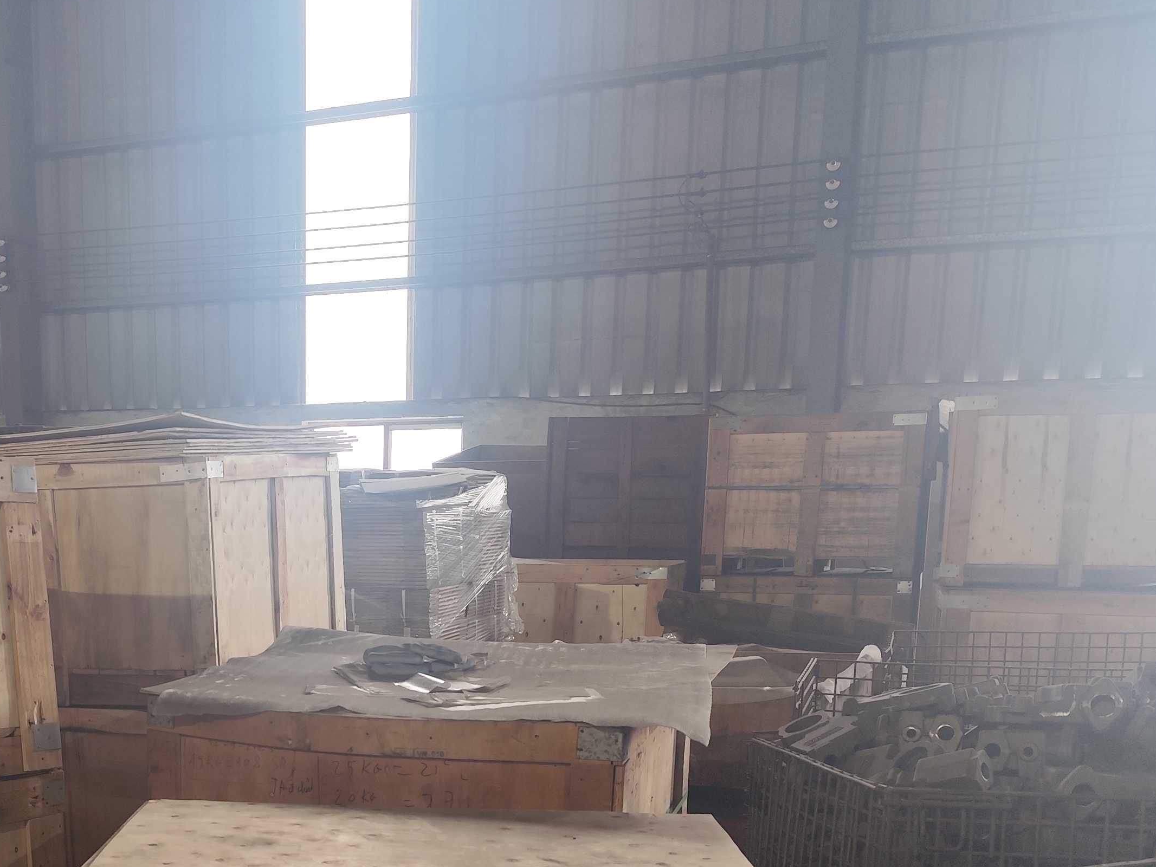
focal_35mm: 44
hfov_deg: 41.1
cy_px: 770
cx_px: 231
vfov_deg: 31.4
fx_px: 1469
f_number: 1.65
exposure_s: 1/50
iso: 160
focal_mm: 6.14
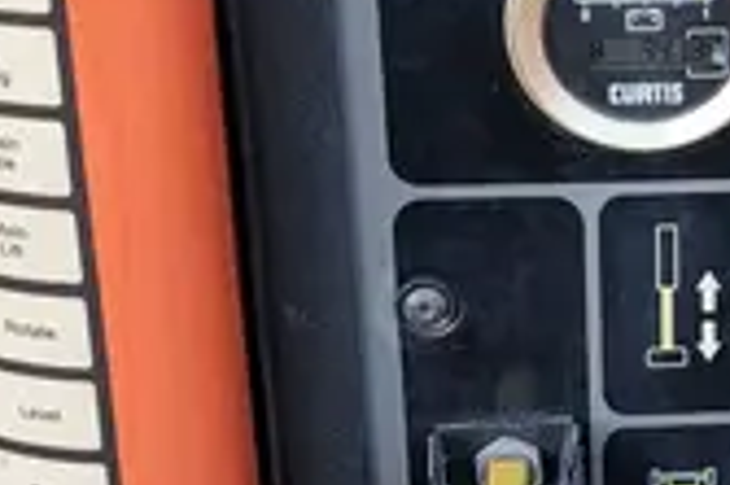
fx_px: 2411
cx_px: 900
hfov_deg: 16.4
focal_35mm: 119
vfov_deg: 11.5
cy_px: 173
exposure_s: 1/120
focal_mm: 5.4
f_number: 1.8
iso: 125
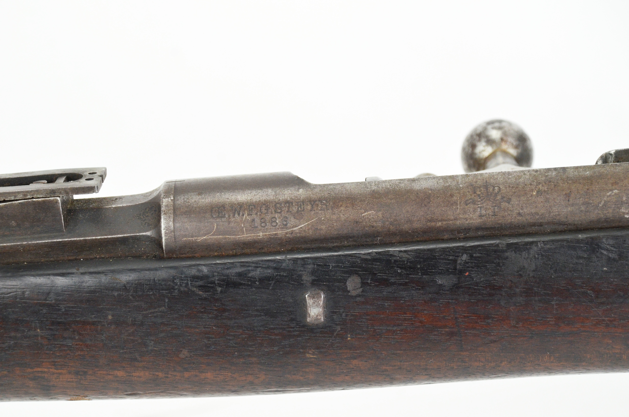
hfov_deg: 19.5
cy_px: 208
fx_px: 1831
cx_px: 314
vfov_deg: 13.0
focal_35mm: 105
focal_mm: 70
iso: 800
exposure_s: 1/100
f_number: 9
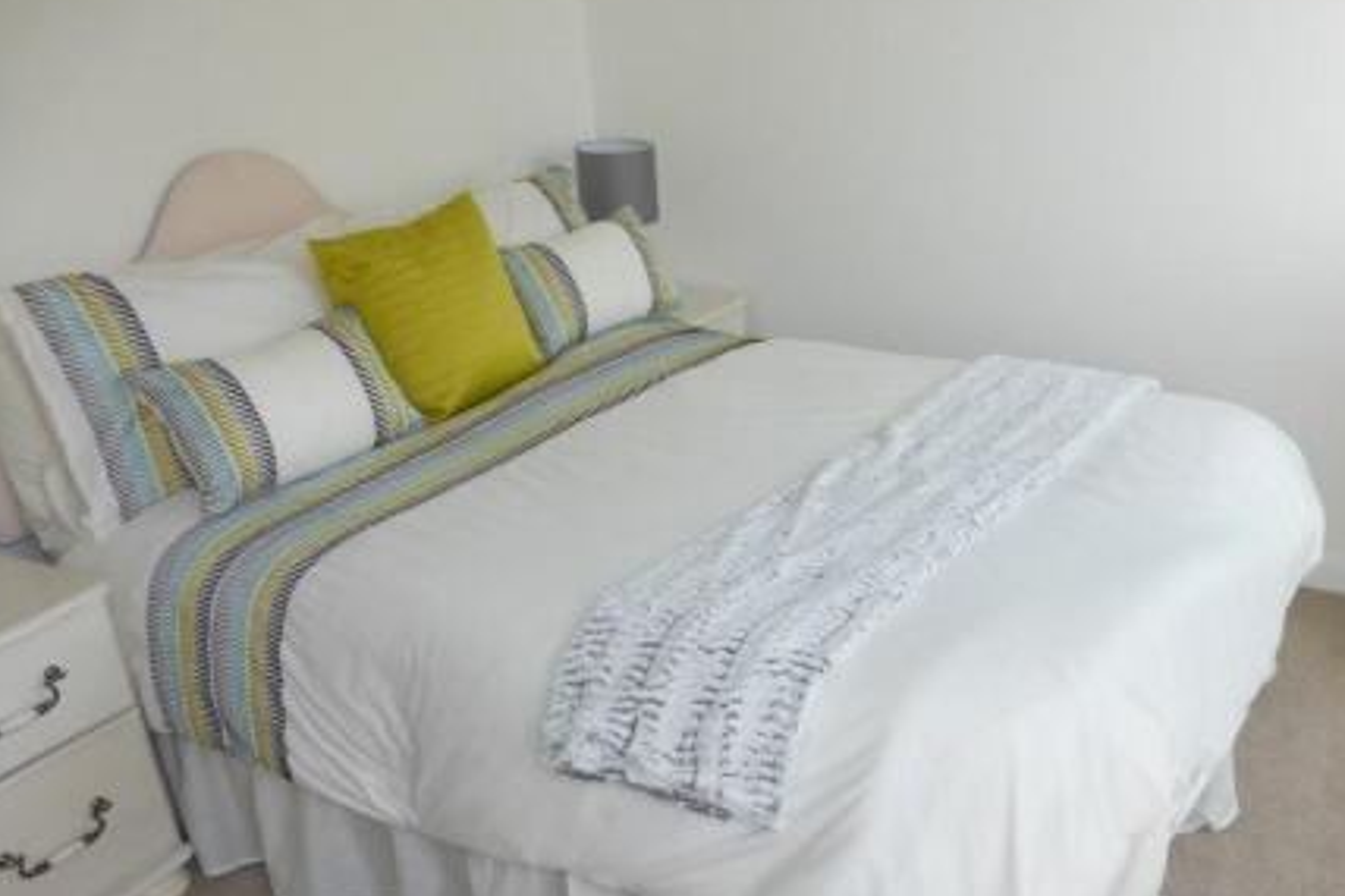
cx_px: 834
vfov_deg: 38.1
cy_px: 640
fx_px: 1270
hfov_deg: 55.2
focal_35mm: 34
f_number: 3.5
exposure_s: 1/100
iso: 100
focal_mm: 4.3
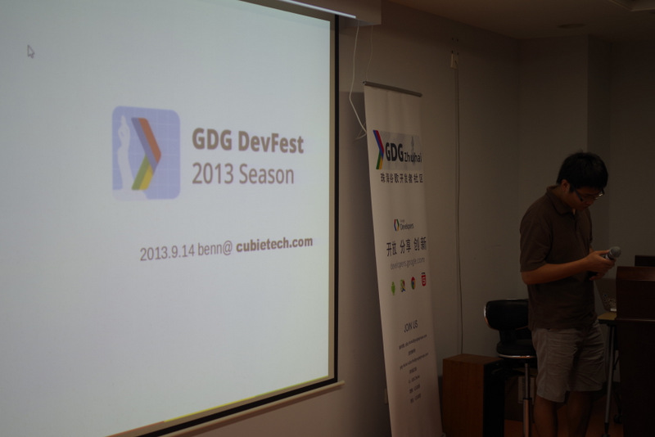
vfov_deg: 26.0
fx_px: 946
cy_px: 218
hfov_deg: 38.2
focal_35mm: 52
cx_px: 328
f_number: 2.4
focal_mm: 35
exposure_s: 1/60
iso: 100
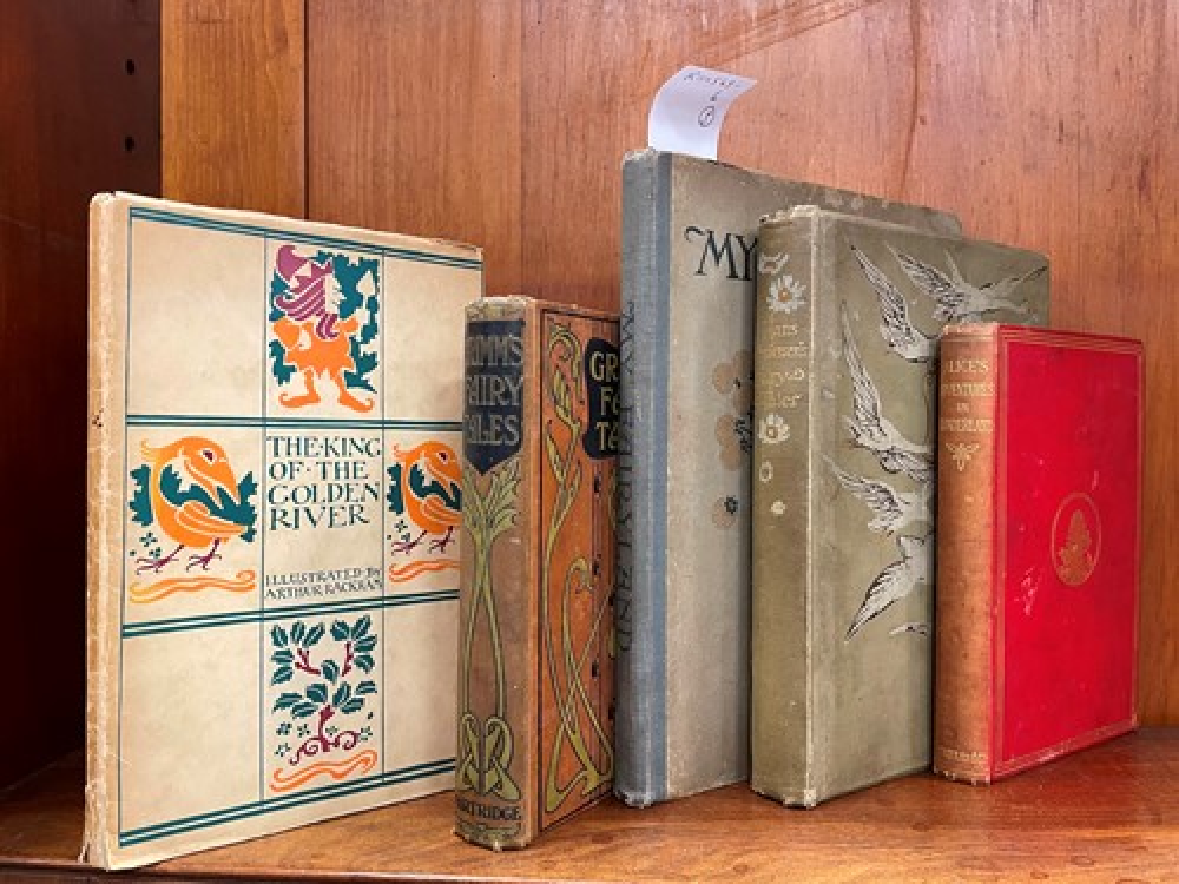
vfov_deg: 53.1
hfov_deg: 67.3
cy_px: 442
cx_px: 590
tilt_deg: +1.0
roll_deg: +0.1
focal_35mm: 26
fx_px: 886
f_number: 1.6
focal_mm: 4.2
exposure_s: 1/50
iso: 200
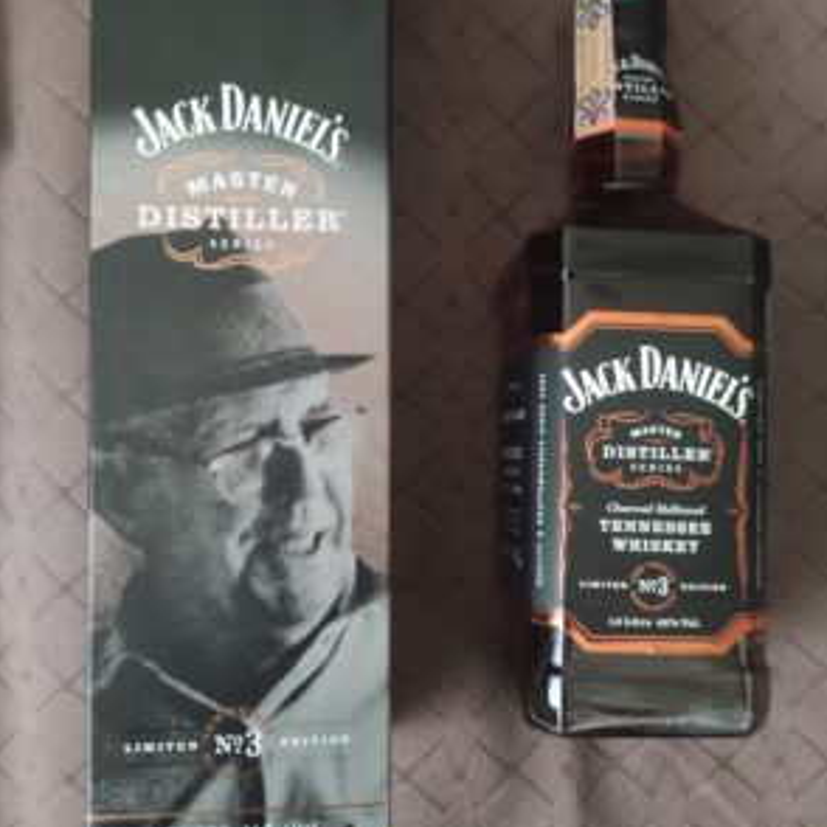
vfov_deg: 54.0
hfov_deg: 54.0
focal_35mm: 30
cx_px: 412
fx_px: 811
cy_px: 397
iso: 3894
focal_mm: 5.43
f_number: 1.89
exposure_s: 1/17
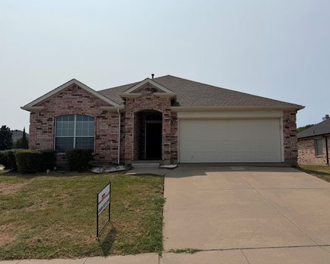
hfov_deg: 66.0
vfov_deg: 54.9
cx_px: 179
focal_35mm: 26
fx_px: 254
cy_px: 130
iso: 80
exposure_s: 1/14286
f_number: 1.78
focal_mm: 6.76
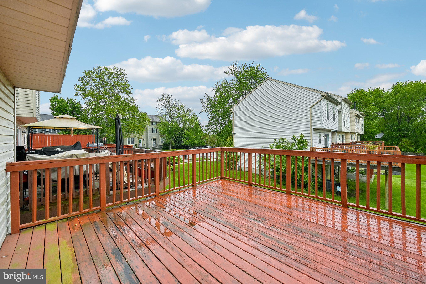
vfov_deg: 81.2
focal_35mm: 14
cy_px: 142
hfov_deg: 104.3
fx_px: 166
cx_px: 213
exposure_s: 1/160
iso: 100
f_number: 8
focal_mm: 14
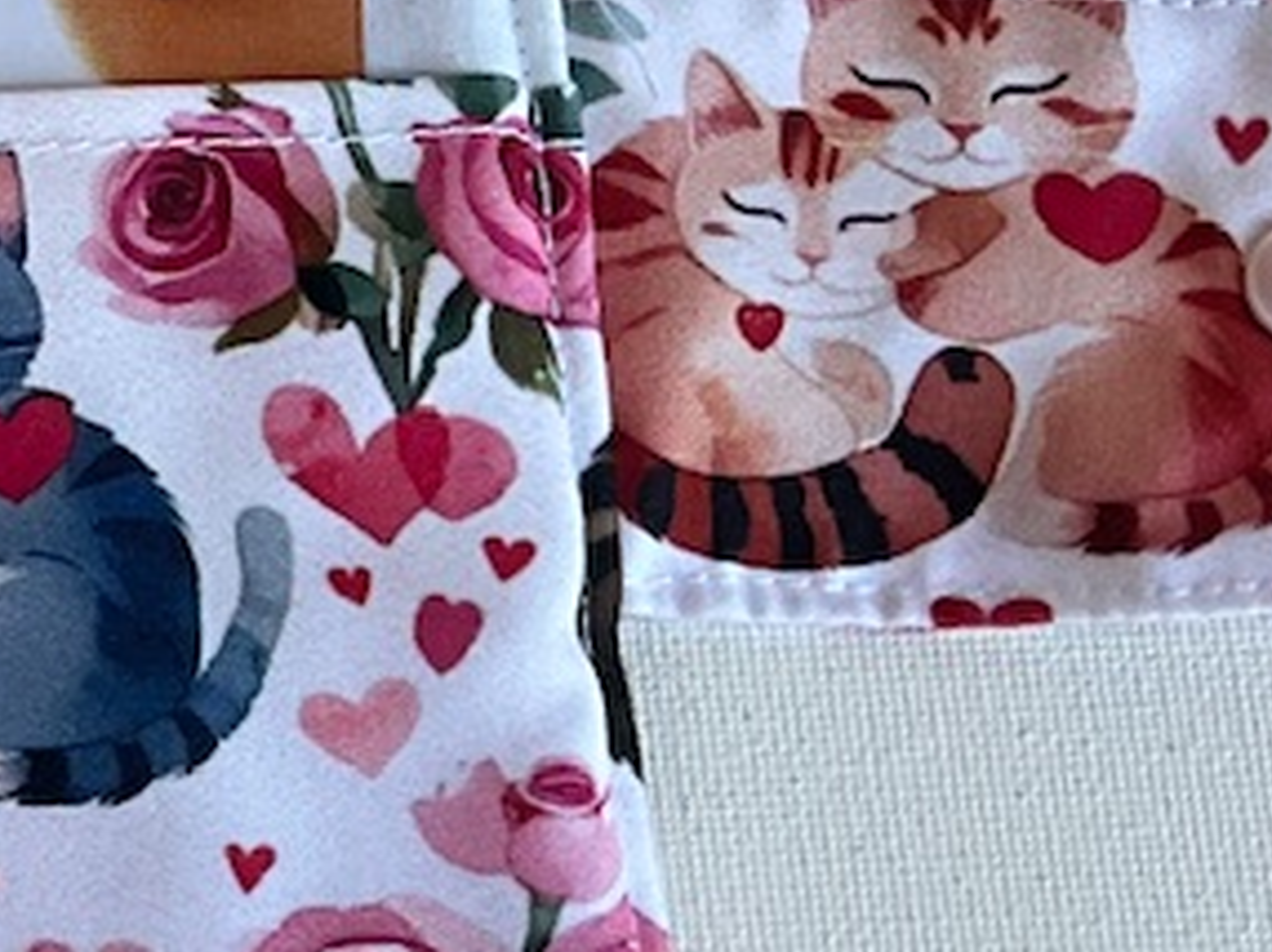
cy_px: 391
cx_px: -1219
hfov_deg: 13.2
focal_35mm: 130
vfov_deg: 11.4
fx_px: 4773
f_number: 1.8
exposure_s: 1/122
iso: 25
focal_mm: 3
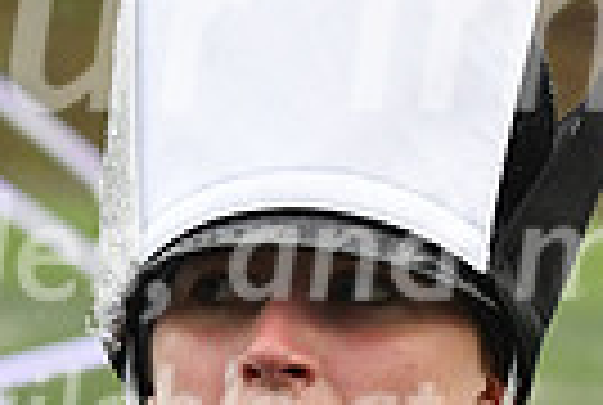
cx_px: 140
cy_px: 488
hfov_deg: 4.5
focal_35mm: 453
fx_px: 7605
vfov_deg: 3.0
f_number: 4
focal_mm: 70
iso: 1000
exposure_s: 1/800
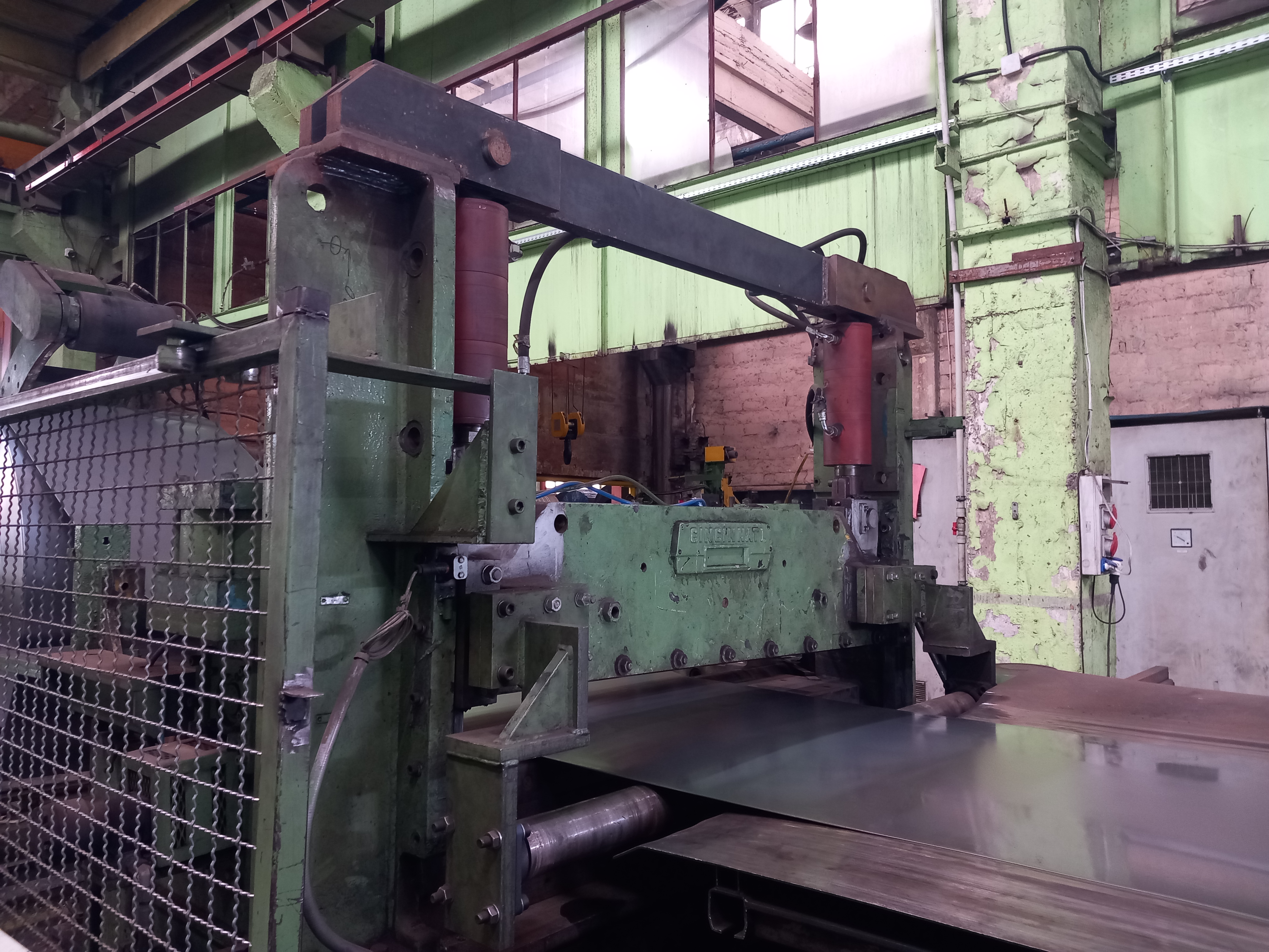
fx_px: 990
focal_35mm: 27
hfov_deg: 65.3
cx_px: 634
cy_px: 476
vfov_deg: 51.4
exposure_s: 1/33.3
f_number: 1.8
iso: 250
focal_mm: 4
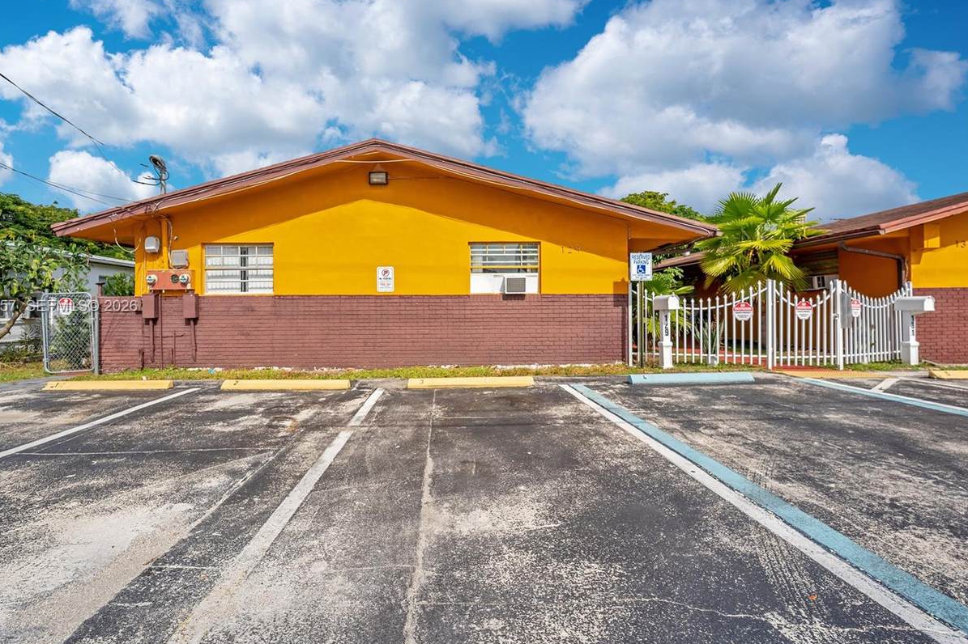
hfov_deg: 100.3
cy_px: 307
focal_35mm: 15
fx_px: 403
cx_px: 454
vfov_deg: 77.2
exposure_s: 1/800
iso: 100
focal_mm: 14
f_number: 5
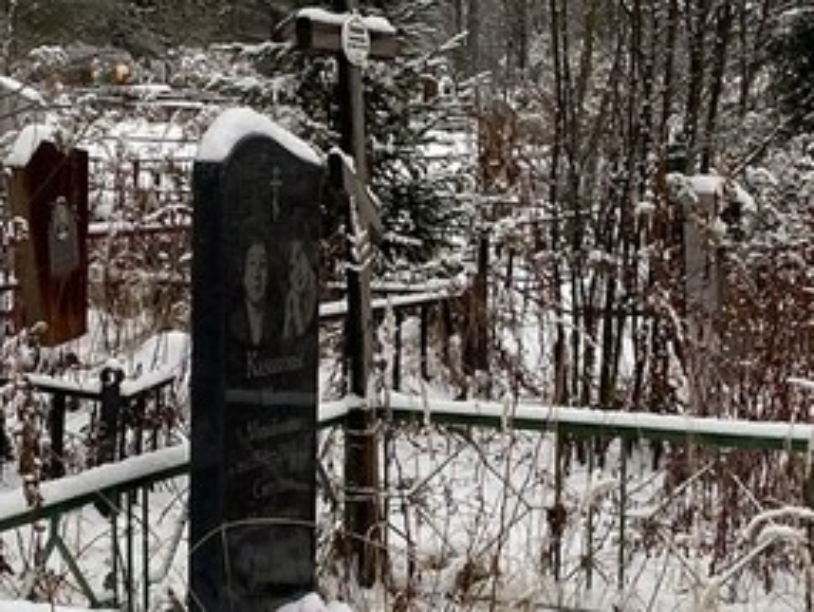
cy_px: 359
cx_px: 453
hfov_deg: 21.1
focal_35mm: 93
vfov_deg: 15.9
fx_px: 2189
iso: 50
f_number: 1.8
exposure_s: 1/122
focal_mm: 4.25
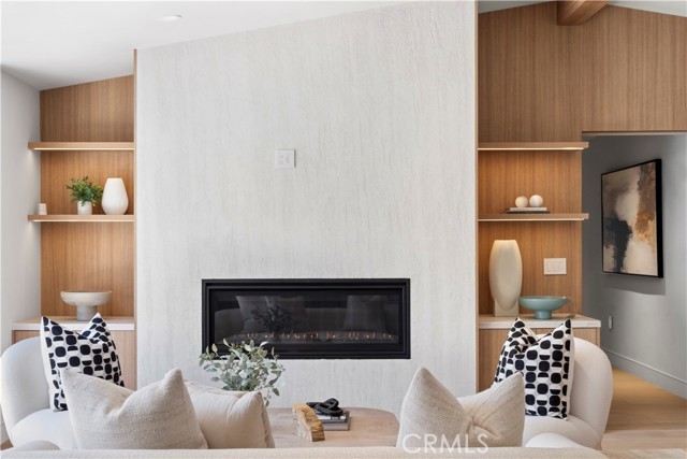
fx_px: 821
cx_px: 344
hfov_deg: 45.4
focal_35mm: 43
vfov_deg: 31.2
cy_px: 230
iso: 250
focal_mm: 28.9
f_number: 6.4
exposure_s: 1/17
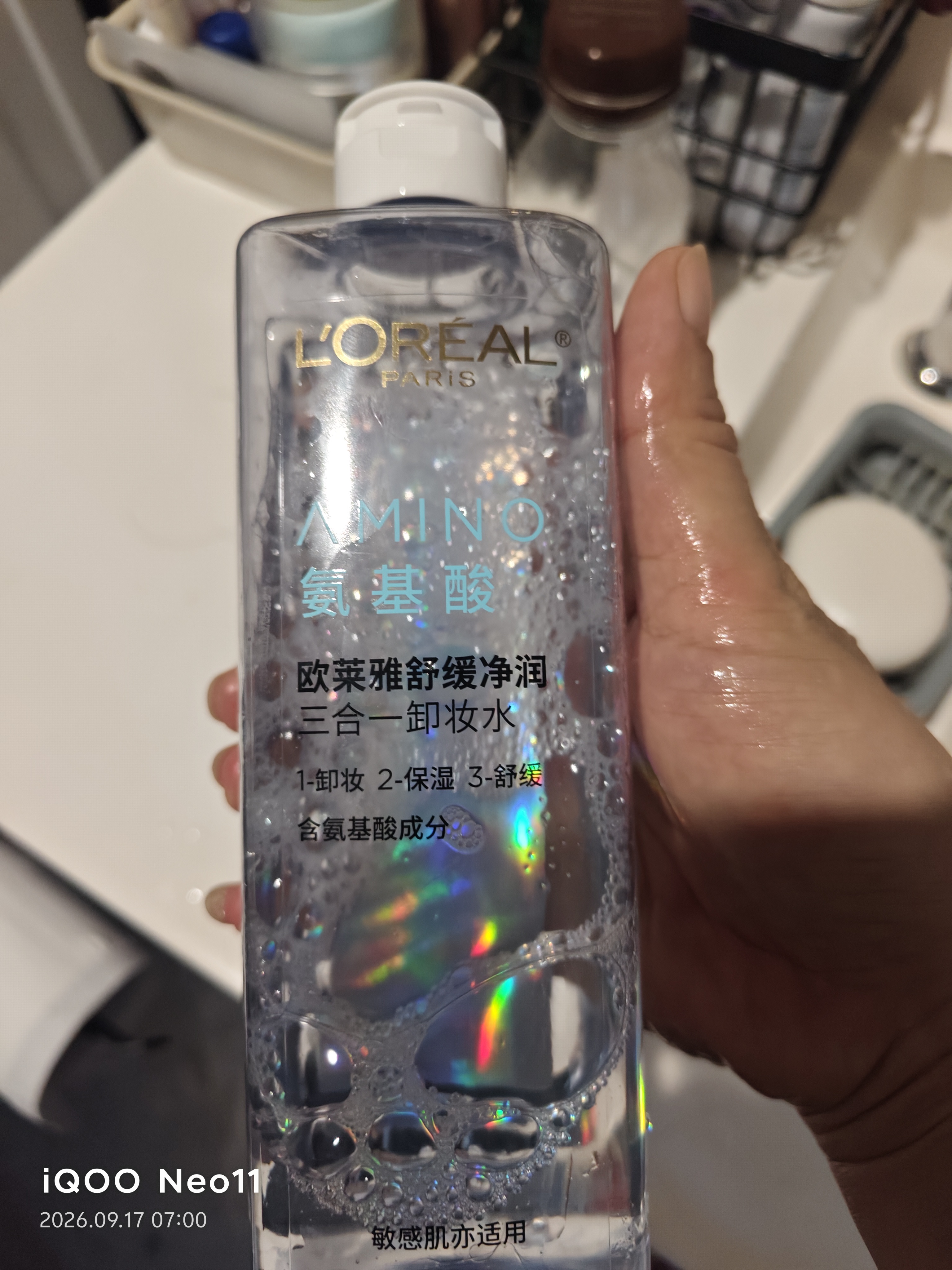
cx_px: 476
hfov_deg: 58.9
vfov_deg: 73.9
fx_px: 843
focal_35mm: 23
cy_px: 635
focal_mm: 5.56
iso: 421
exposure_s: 1/50
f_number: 1.88
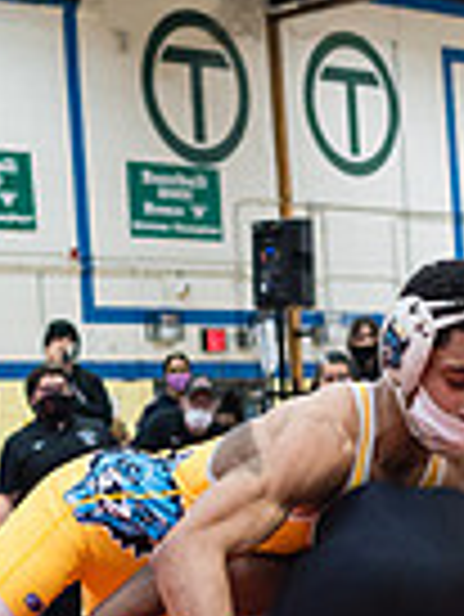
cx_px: 234
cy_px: 398
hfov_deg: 10.5
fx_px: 2534
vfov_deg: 13.9
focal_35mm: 142
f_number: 3.5
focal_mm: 35
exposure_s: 1/400
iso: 4000
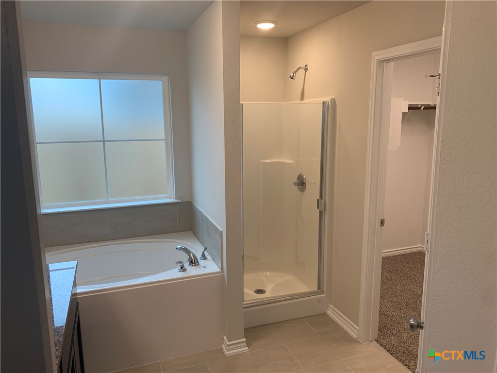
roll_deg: +1.4
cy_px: 186
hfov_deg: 67.3
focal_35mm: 26
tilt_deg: -8.9
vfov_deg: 53.1
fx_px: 373
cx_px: 248
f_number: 1.8
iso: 64
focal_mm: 4.25
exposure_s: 1/120
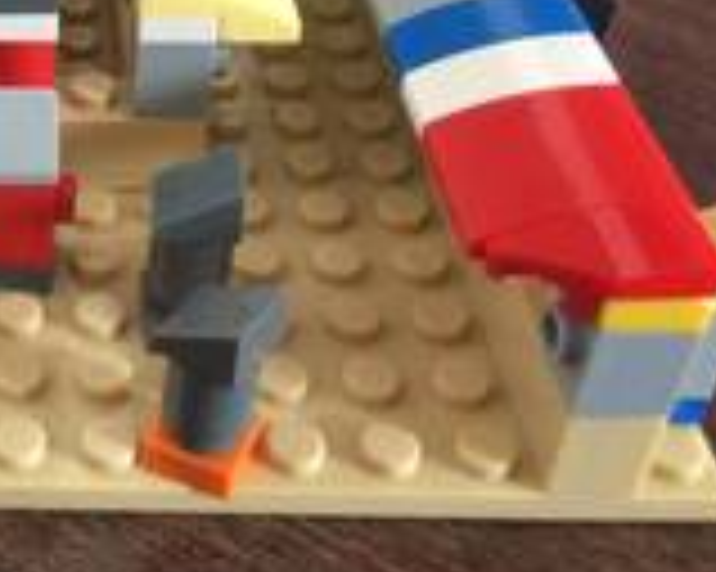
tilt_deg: -37.4
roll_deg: +1.4
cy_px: 122
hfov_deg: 27.5
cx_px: -36
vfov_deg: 23.5
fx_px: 1355
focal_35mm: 64
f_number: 2.2
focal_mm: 4.15
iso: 250
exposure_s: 1/33
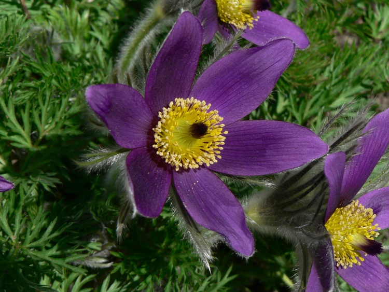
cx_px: 194
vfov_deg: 14.9
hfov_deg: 19.8
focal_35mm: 99
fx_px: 1113
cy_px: 146
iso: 80
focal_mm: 16.5
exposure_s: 1/640
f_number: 4
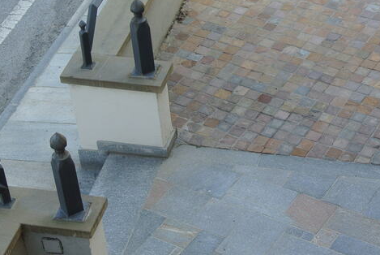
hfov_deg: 20.8
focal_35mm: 97
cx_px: 287
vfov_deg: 14.1
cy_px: 200
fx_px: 1025
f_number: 4.5
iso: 100
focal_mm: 17.5
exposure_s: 1/200
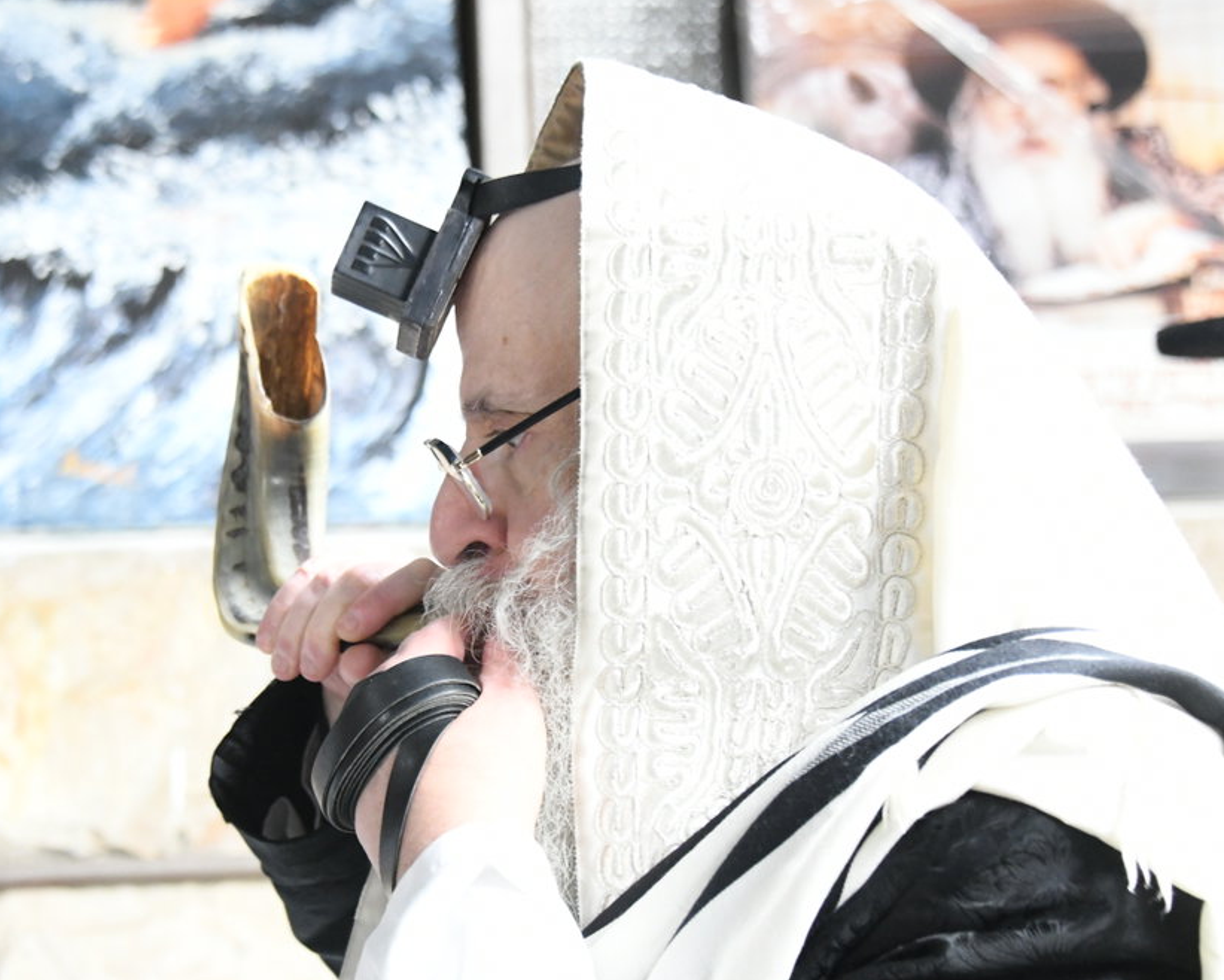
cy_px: 559
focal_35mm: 131
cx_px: 479
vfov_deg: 11.8
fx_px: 4747
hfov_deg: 14.7
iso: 6400
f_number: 5.6
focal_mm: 82
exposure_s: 1/60
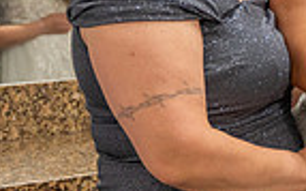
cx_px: 567
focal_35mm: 117
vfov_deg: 11.1
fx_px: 975
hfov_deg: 15.2
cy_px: 3
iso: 800
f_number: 2.8
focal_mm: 28.3
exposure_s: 1/80
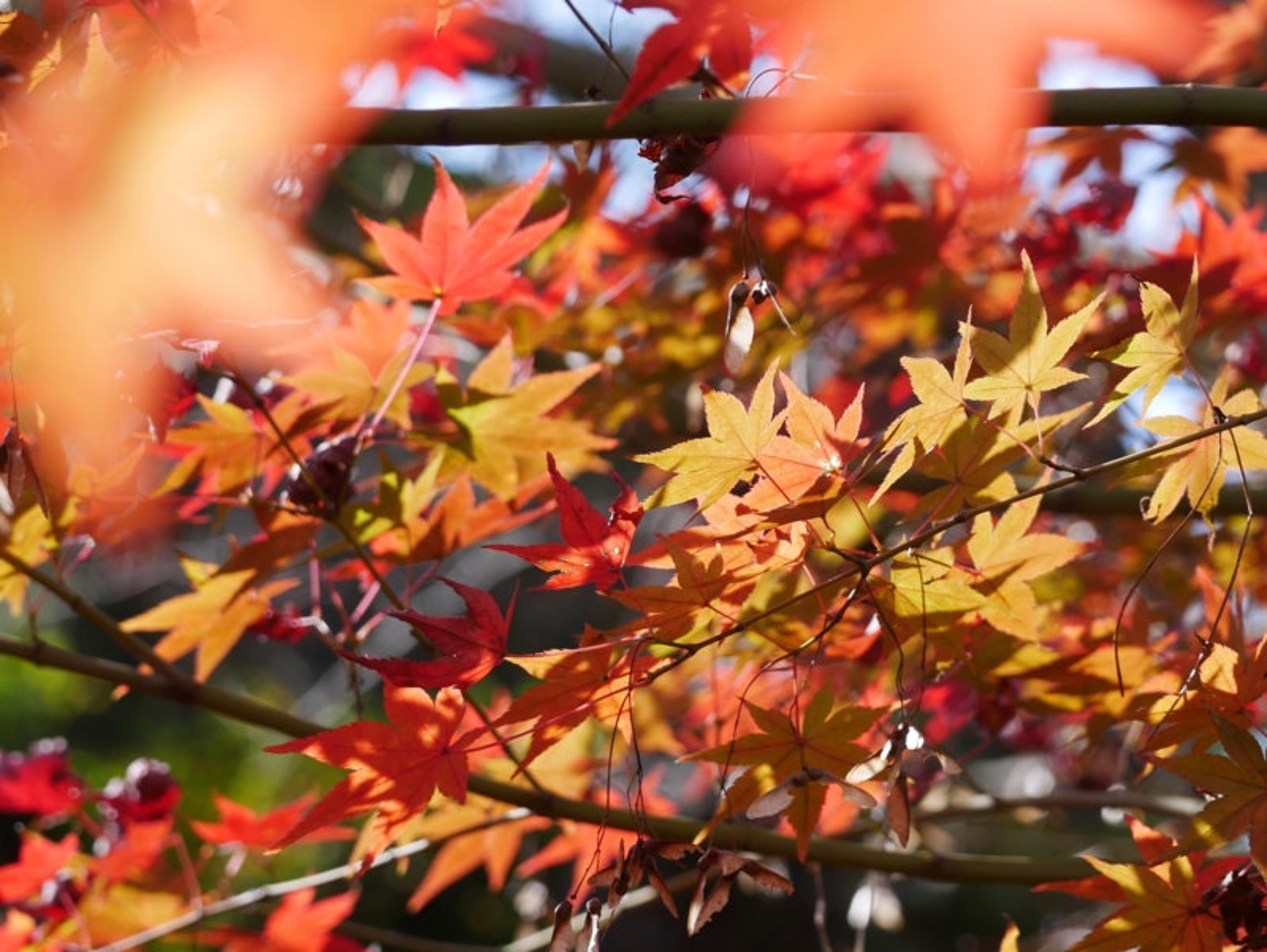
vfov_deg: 16.4
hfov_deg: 21.8
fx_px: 3296
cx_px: 634
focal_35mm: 90
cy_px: 476
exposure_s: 1/500
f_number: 4.5
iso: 200
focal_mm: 45
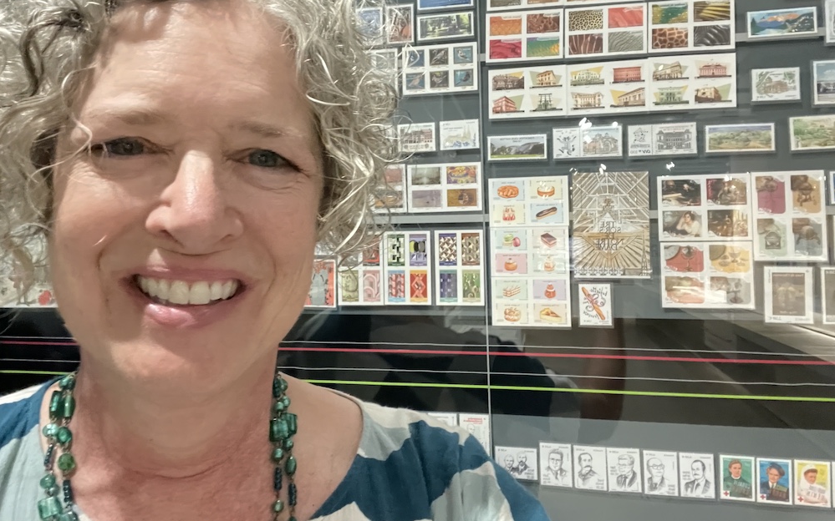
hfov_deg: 72.5
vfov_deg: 49.1
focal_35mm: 25
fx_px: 569
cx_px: 426
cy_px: 226
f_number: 2.2
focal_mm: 2.71
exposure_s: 1/15
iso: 1600
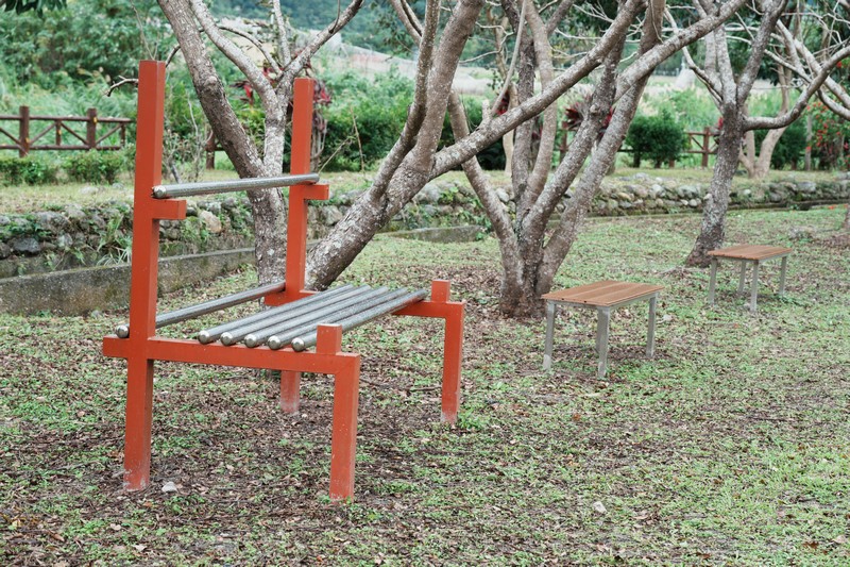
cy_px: 284
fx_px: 1652
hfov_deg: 28.8
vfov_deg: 19.4
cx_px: 425
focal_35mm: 70
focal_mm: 70
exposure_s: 1/125
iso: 250
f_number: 5.6
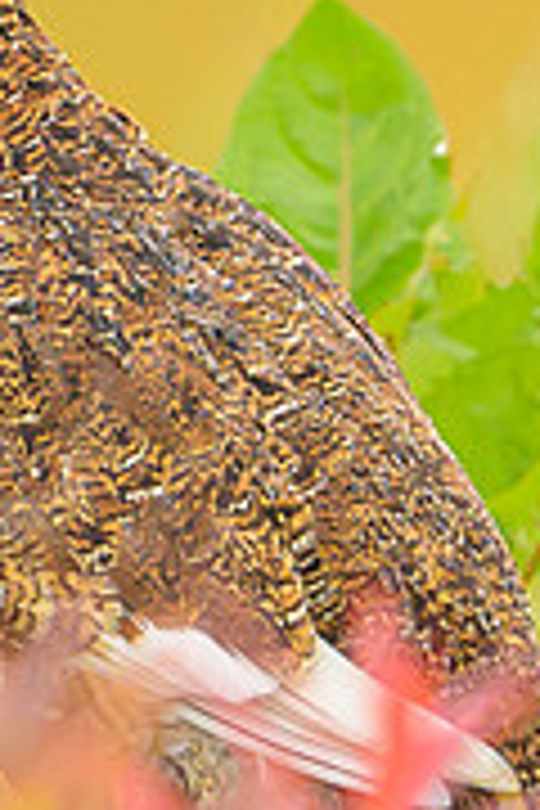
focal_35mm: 3668
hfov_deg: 0.4
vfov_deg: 0.6
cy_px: -131
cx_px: -79
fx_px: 82524
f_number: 4
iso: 1600
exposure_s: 1/800
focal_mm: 560
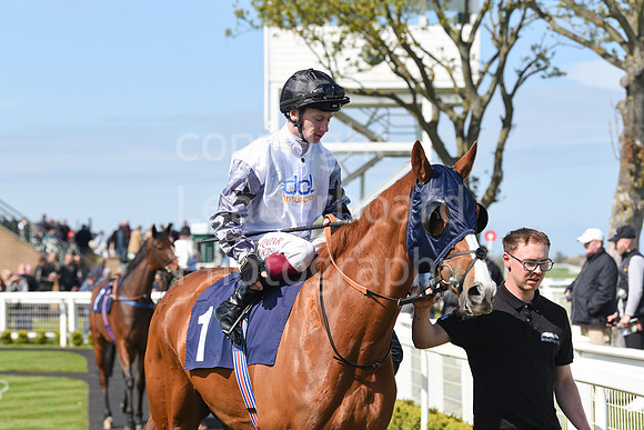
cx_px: 322
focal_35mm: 116
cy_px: 215
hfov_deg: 17.6
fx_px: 2075
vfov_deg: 11.8
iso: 400
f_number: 5.6
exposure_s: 1/2500
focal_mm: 116
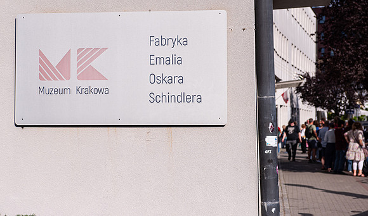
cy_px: 75
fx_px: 843
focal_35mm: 85
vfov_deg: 14.6
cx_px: 154
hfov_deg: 24.6
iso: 400
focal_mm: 70
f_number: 5.6
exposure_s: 1/3200
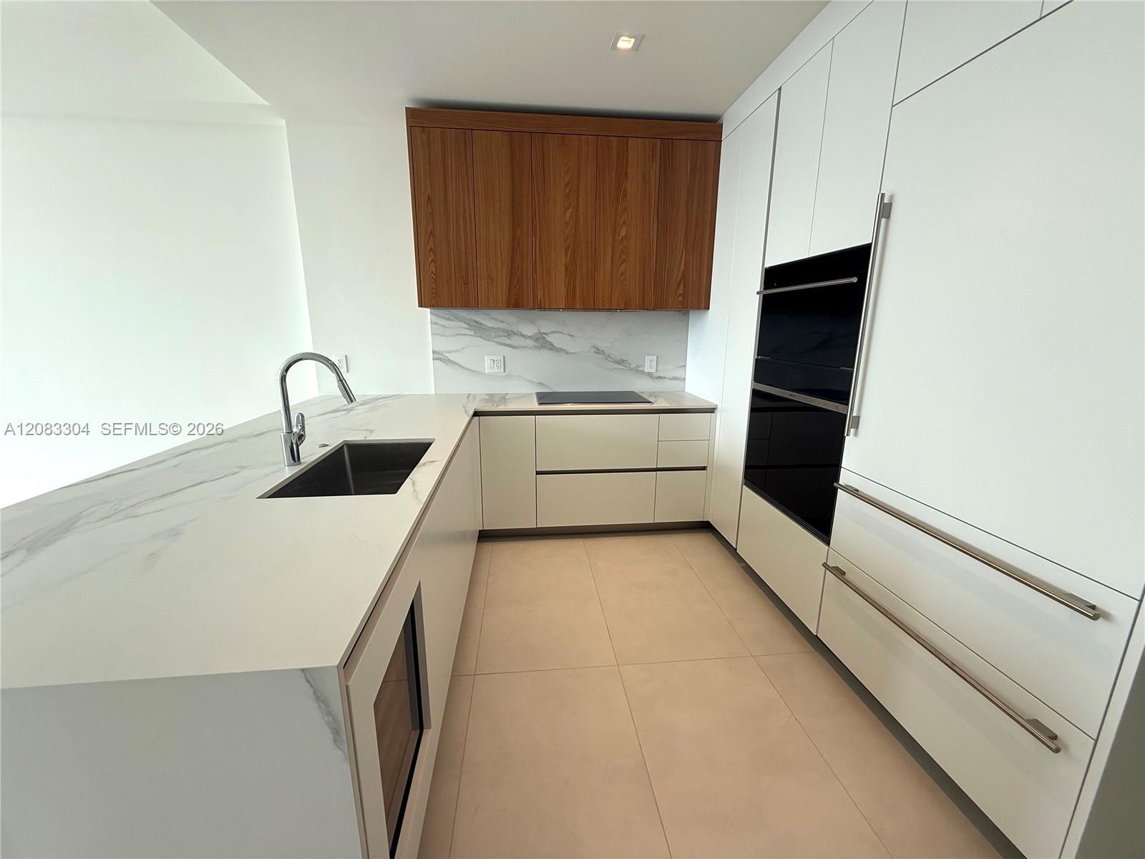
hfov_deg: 102.1
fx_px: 463
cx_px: 572
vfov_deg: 85.7
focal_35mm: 14
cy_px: 430
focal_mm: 2.22
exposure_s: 1/120
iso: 100
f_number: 2.2
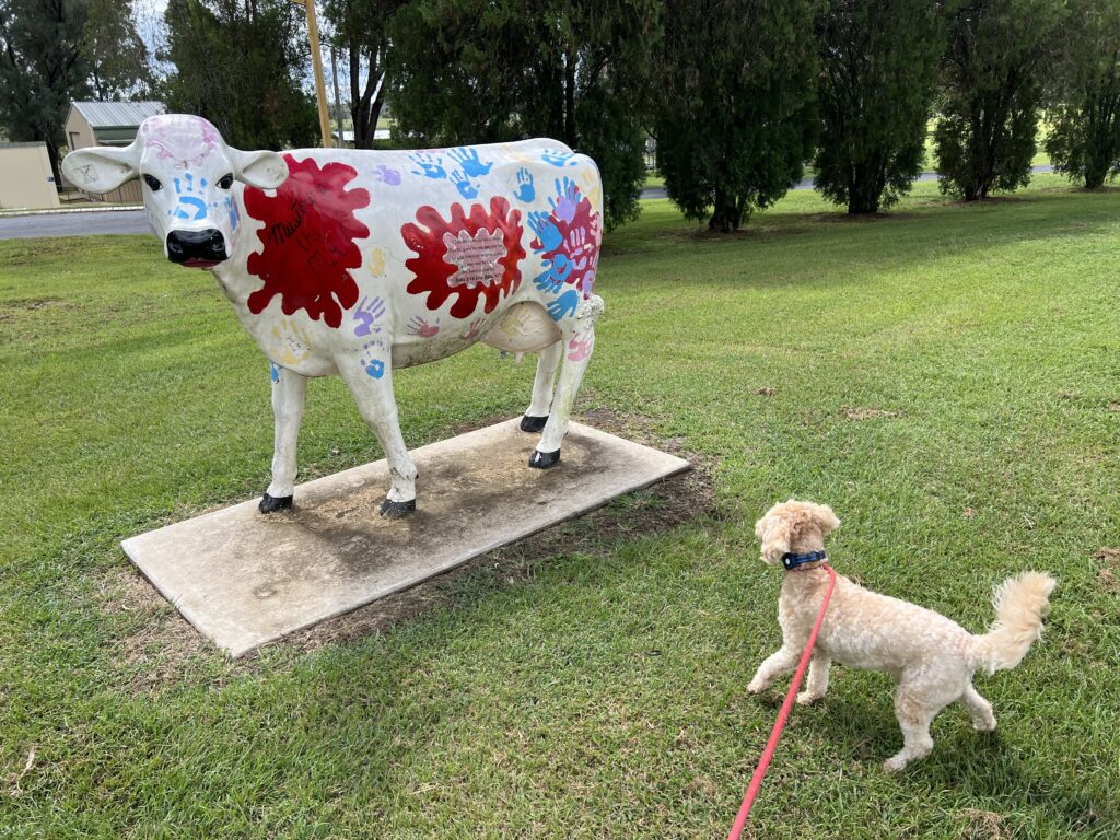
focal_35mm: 26
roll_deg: +1.8
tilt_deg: -21.0
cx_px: 560
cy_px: 420
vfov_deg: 53.1
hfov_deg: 67.3
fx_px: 841
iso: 50
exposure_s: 1/1808
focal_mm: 5.7
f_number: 1.5
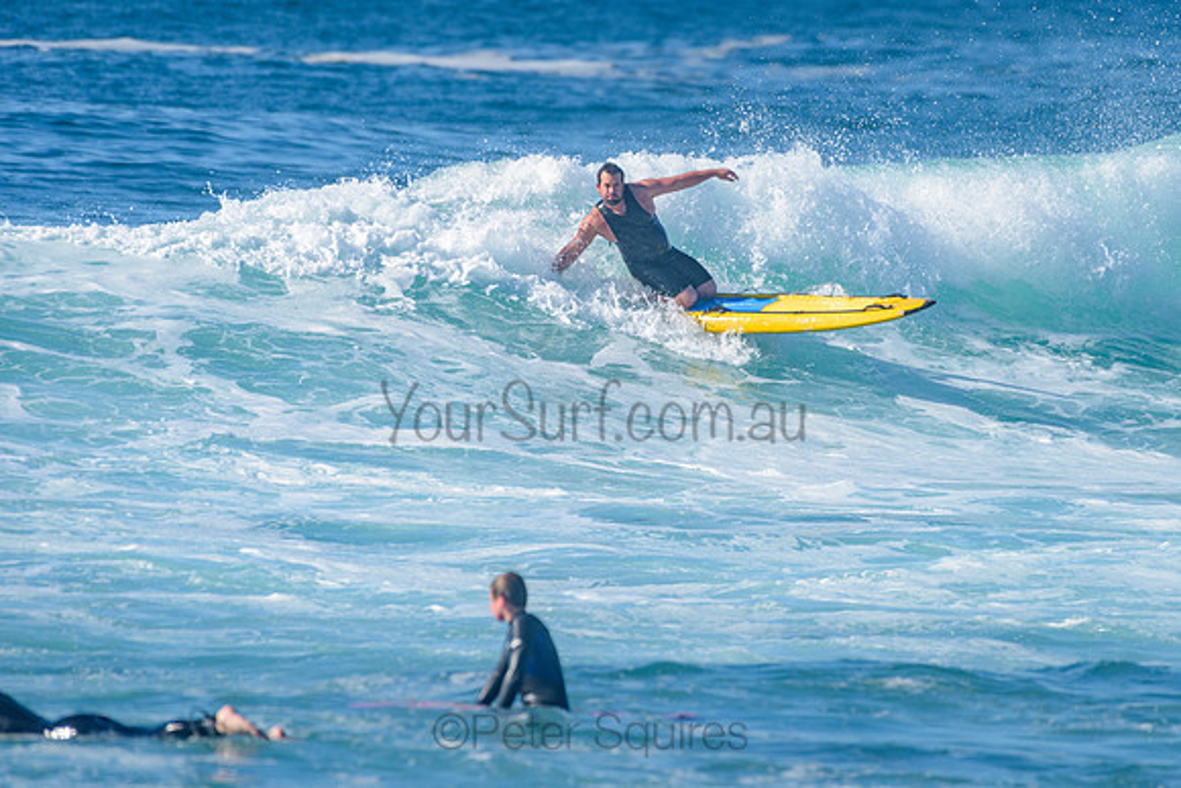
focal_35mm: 613
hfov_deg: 3.4
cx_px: 724
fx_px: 20107
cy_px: 305
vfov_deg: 2.2
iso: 180
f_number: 5.6
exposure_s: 1/2000
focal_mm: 500
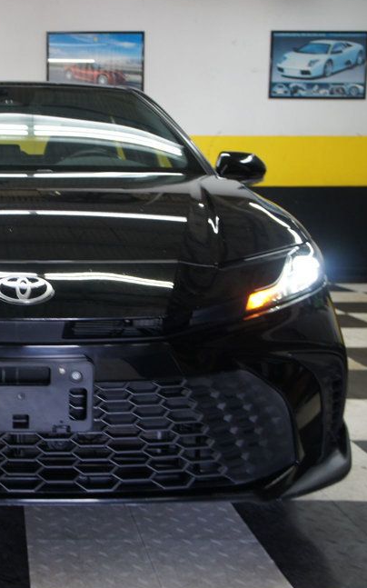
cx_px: -23
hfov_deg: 24.0
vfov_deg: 39.7
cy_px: 296
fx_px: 814
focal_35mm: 51
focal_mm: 21
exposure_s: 1/40
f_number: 4
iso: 250
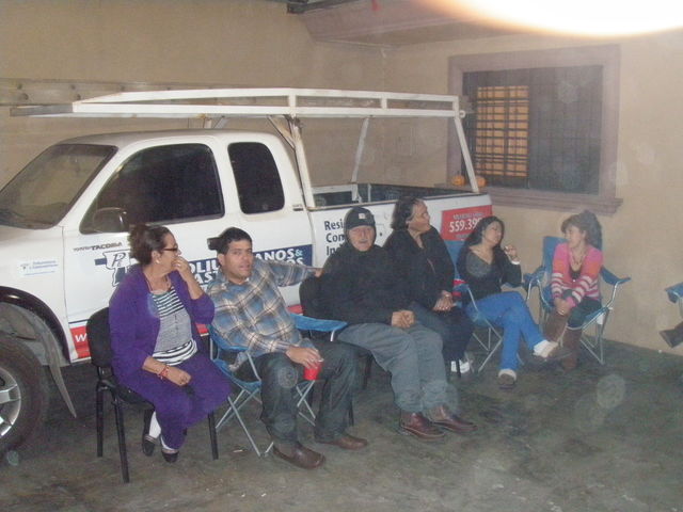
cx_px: 342
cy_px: 256
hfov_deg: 49.0
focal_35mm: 38
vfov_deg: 37.7
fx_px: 750
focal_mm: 6.7
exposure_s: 1/30
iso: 800
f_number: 3.5
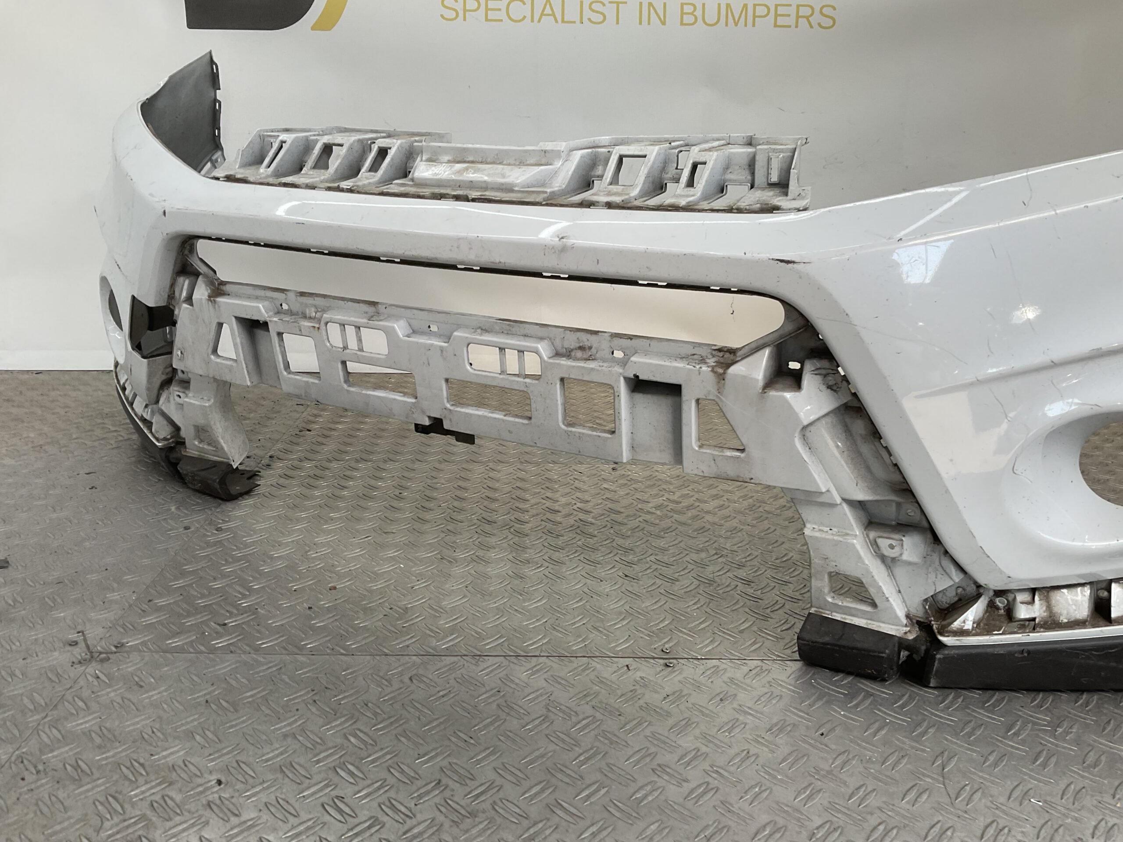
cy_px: 421
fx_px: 941
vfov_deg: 48.2
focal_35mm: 29
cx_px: 562
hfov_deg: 61.7
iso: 16
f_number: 1.8
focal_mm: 3
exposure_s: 1/208
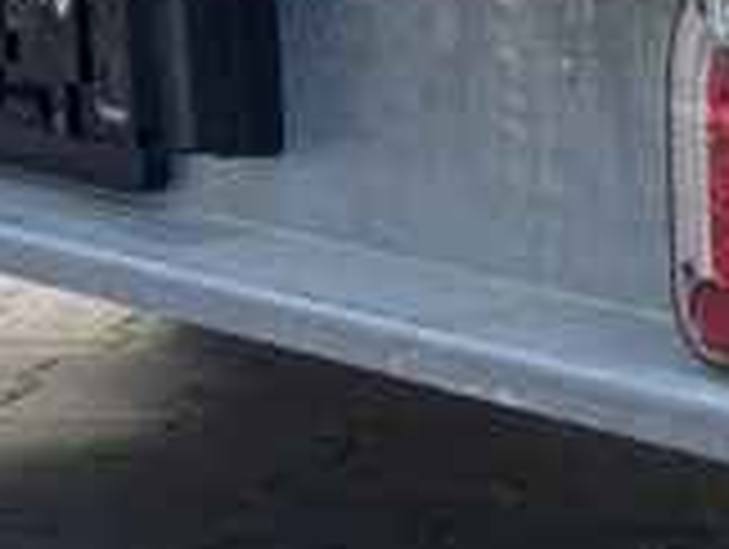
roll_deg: -2.2
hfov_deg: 13.5
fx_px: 2594
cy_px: 364
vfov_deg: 12.1
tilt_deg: -11.0
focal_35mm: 123
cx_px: 1498
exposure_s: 1/400
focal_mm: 5.96
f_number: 1.6
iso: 50
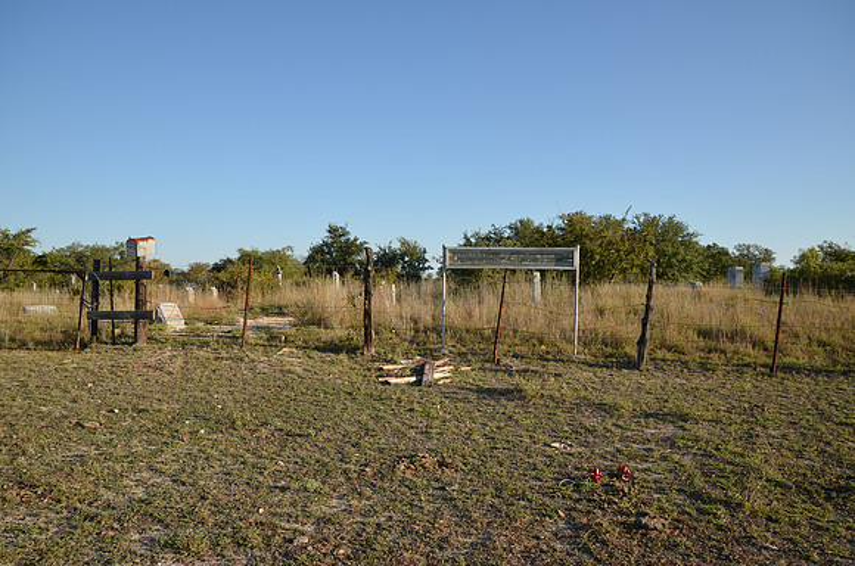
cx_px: 428
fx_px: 604
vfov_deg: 50.2
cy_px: 283
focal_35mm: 26
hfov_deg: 70.6
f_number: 6.3
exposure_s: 1/160
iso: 200
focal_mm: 17
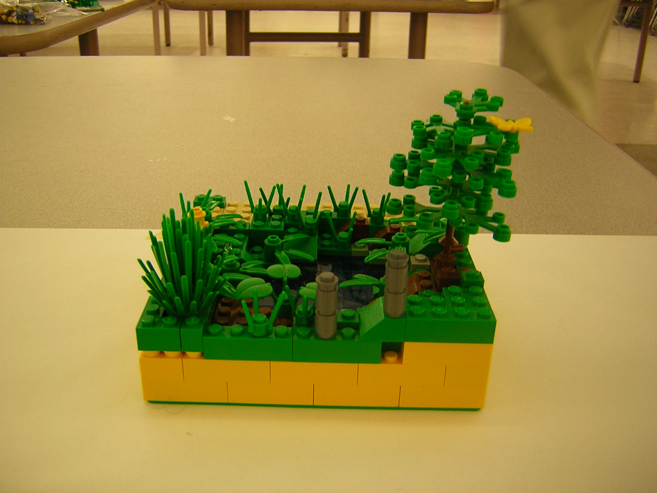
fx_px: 683
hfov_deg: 51.4
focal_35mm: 36
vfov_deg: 39.7
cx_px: 328
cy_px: 246
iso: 50
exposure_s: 1/6.7
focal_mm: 4.7
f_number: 2.6
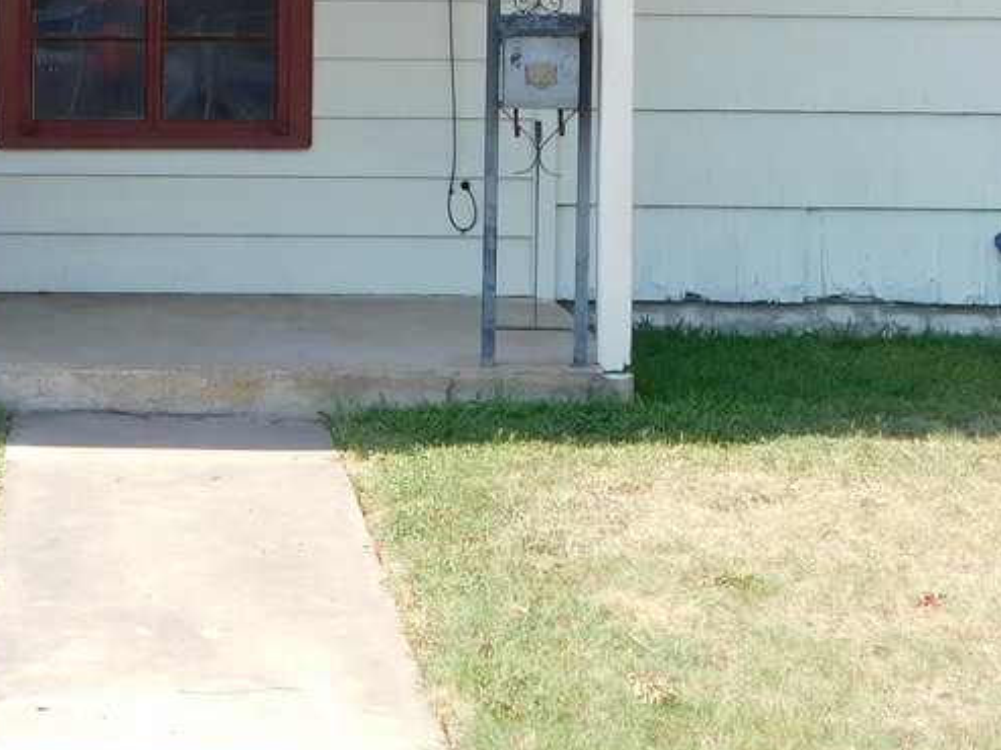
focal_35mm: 105
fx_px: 3035
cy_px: -116
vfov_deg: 13.7
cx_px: 136
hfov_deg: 18.5
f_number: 3.5
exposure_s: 1/400
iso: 125
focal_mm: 6.3
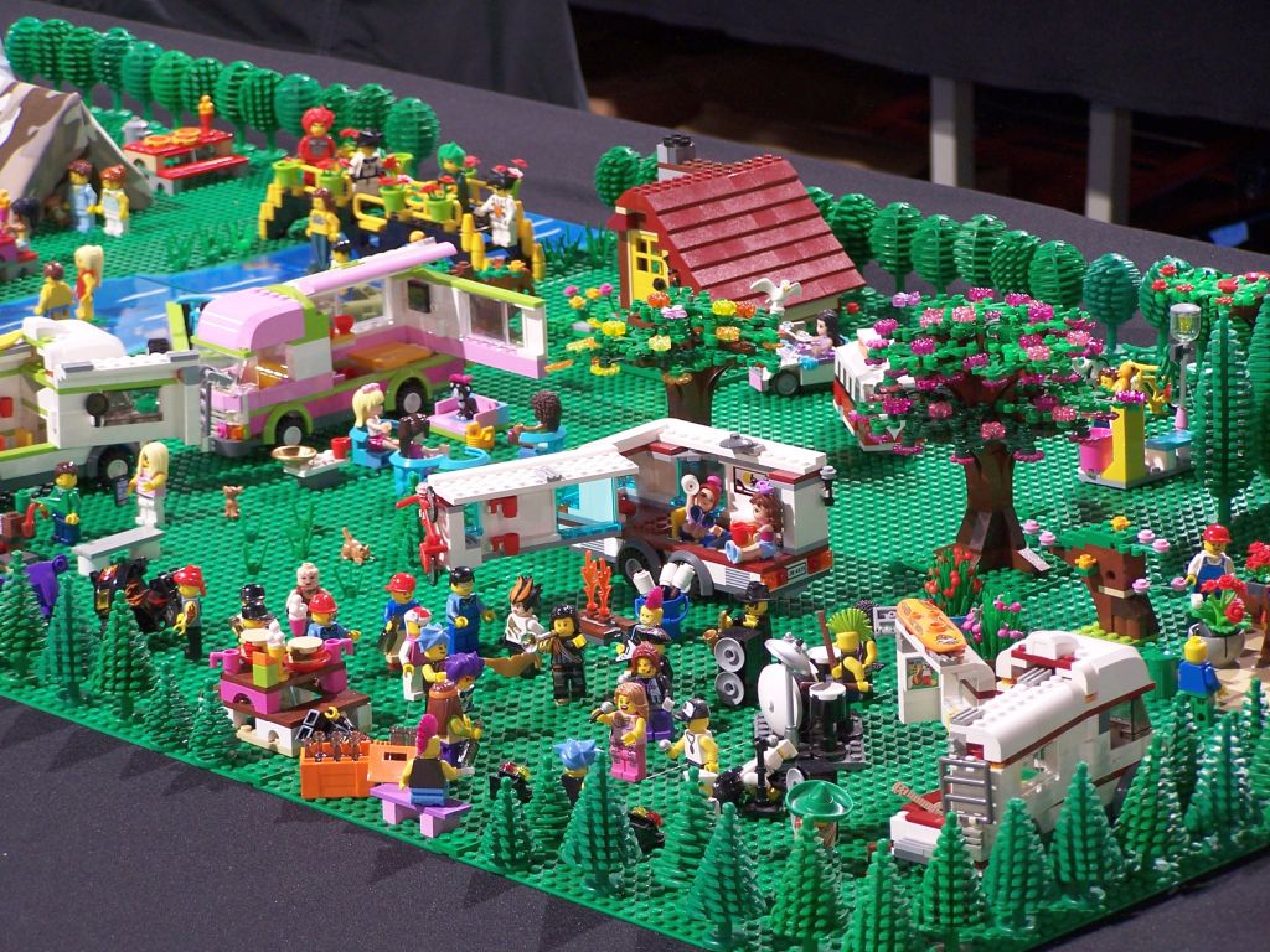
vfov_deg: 10.7
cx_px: 635
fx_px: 5100
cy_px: 476
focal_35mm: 139
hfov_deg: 14.2
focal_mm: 23.1
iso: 80
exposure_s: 1/2
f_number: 3.2
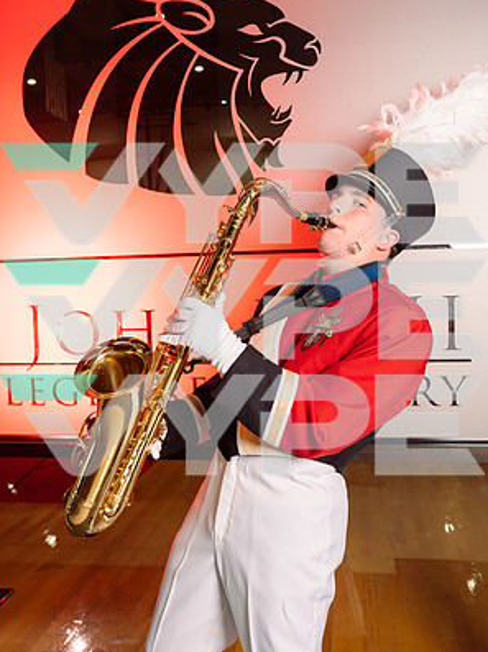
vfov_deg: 51.4
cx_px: 245
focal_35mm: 36
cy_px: 310
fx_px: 678
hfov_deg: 39.6
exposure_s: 1/250
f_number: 5.6
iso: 250
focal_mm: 33
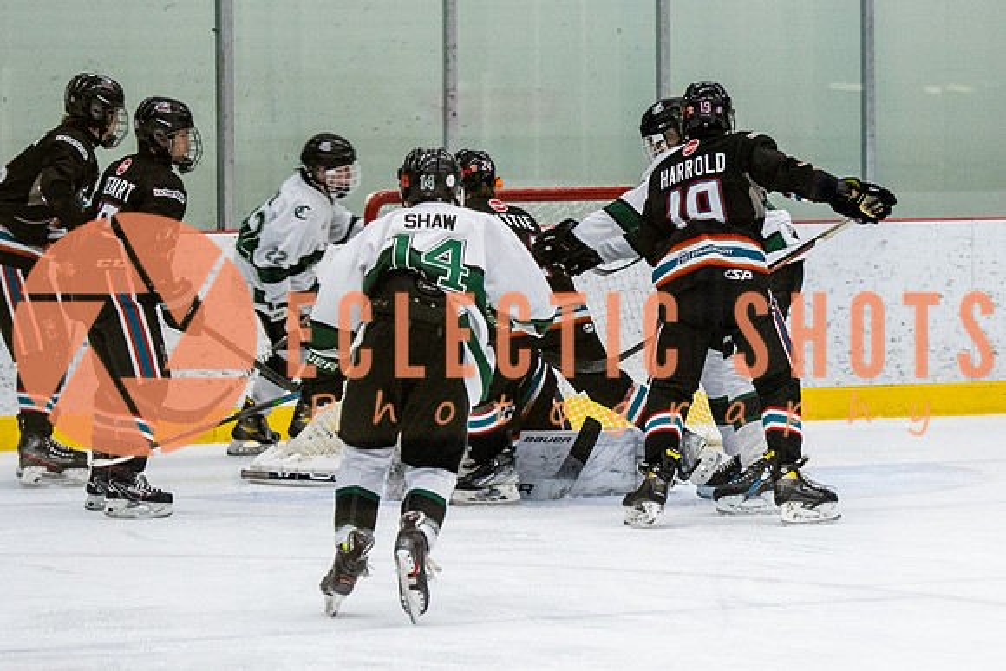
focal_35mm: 212
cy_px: 246
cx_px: 701
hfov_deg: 9.7
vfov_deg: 6.5
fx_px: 5924
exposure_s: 1/640
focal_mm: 100
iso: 1600
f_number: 2.8
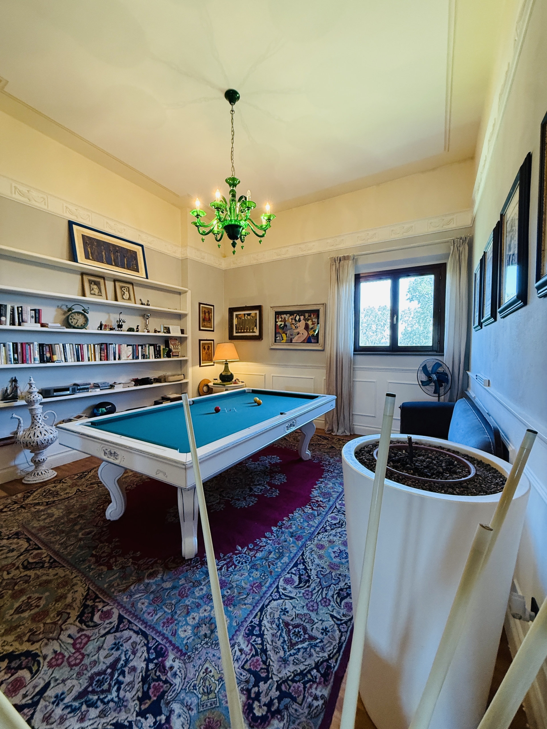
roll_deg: -1.0
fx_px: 295
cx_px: 274
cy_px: 364
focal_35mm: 14
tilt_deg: -1.9
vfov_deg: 102.1
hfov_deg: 85.7
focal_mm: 2.22
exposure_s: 1/50
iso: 320
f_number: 2.2
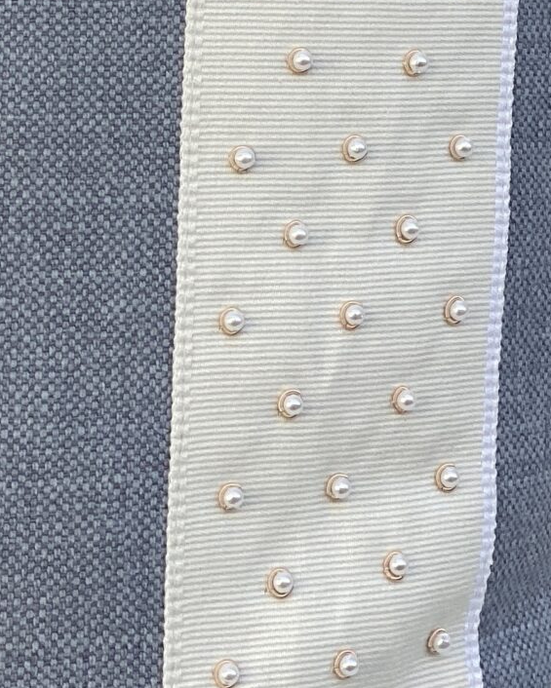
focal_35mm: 184
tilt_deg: -21.9
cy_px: -432
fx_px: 3750
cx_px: 355
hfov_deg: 8.4
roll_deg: -0.9
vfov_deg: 10.1
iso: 20
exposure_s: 1/322
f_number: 2
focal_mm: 6
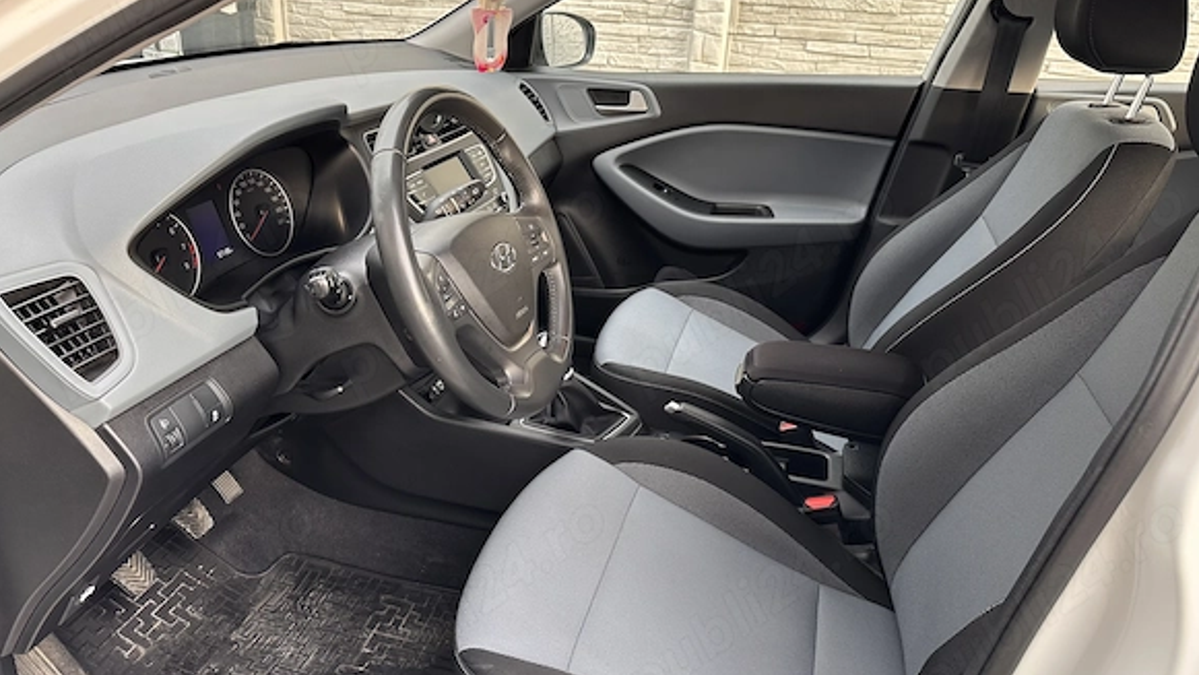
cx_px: 615
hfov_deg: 69.8
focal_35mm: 27
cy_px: 310
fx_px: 859
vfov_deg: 42.9
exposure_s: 1/121
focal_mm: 6.86
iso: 125
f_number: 1.78
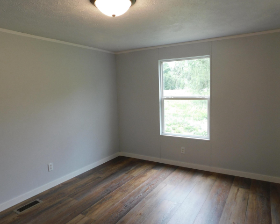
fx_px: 207
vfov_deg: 56.8
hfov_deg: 68.1
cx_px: 142
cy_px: 109
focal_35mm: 25
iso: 125
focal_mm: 4
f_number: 3
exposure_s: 1/40
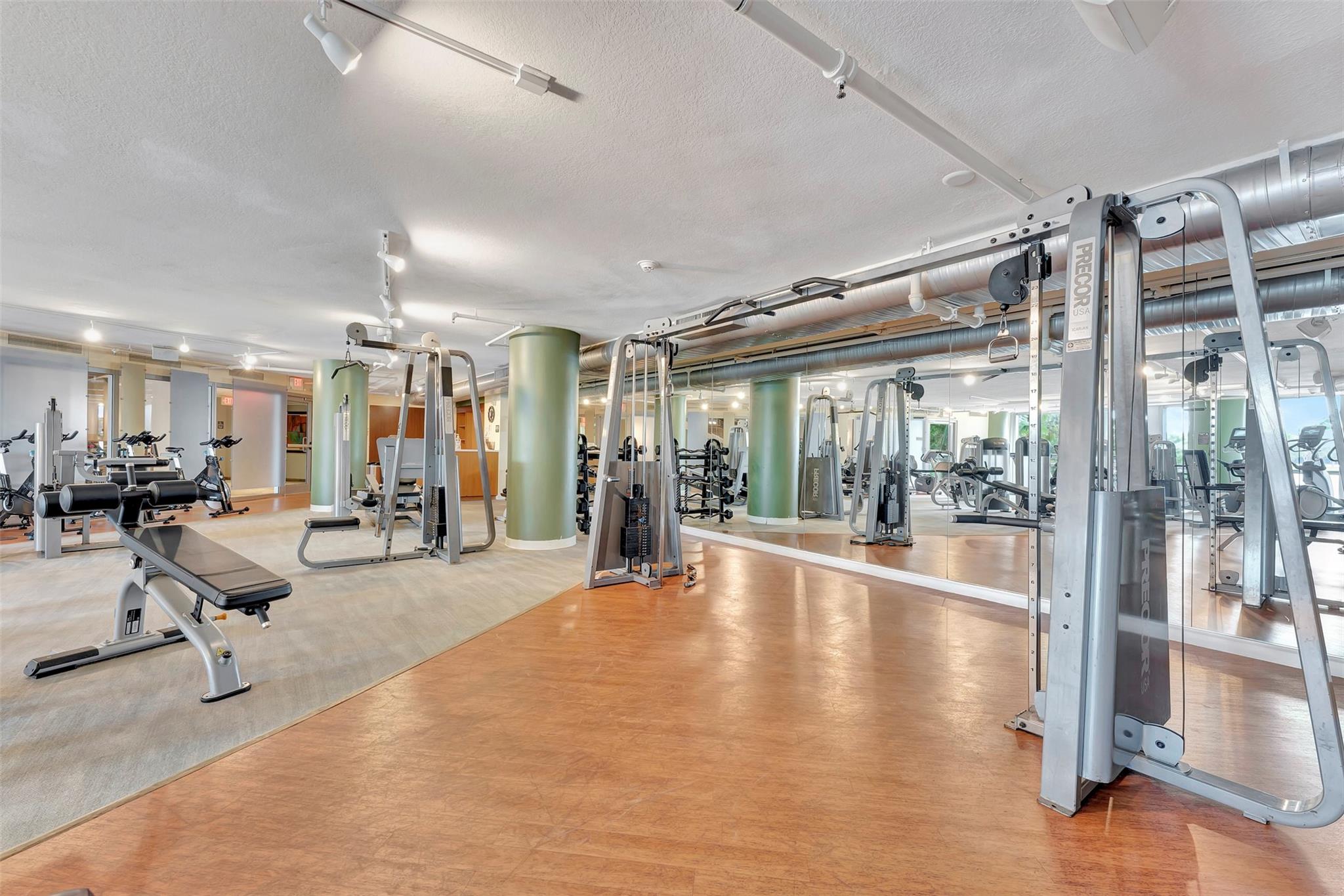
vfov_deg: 81.2
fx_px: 523
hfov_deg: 104.3
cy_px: 448
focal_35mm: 14
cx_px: 672
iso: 400
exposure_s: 2.5
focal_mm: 14
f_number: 8
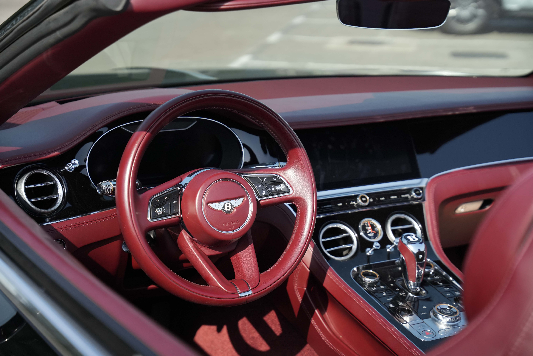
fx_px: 945
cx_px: 266
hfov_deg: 31.5
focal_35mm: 64
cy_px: 178
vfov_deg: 21.3
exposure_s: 1/8000
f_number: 4
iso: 1600
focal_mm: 63.8
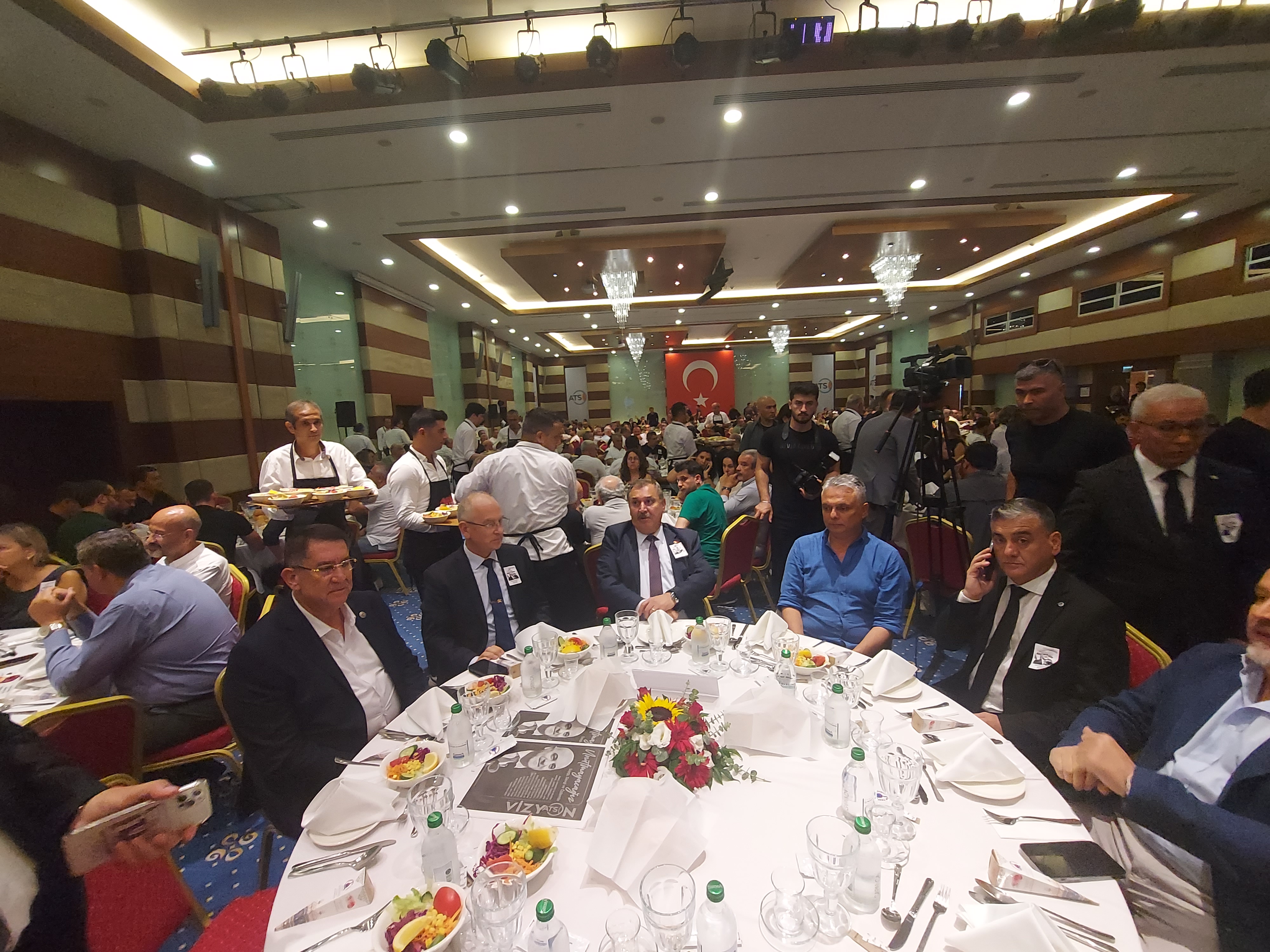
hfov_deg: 106.2
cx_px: 635
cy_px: 476
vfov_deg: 89.9
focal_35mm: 13
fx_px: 477
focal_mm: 1.74
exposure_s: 1/30
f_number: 2.2
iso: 320
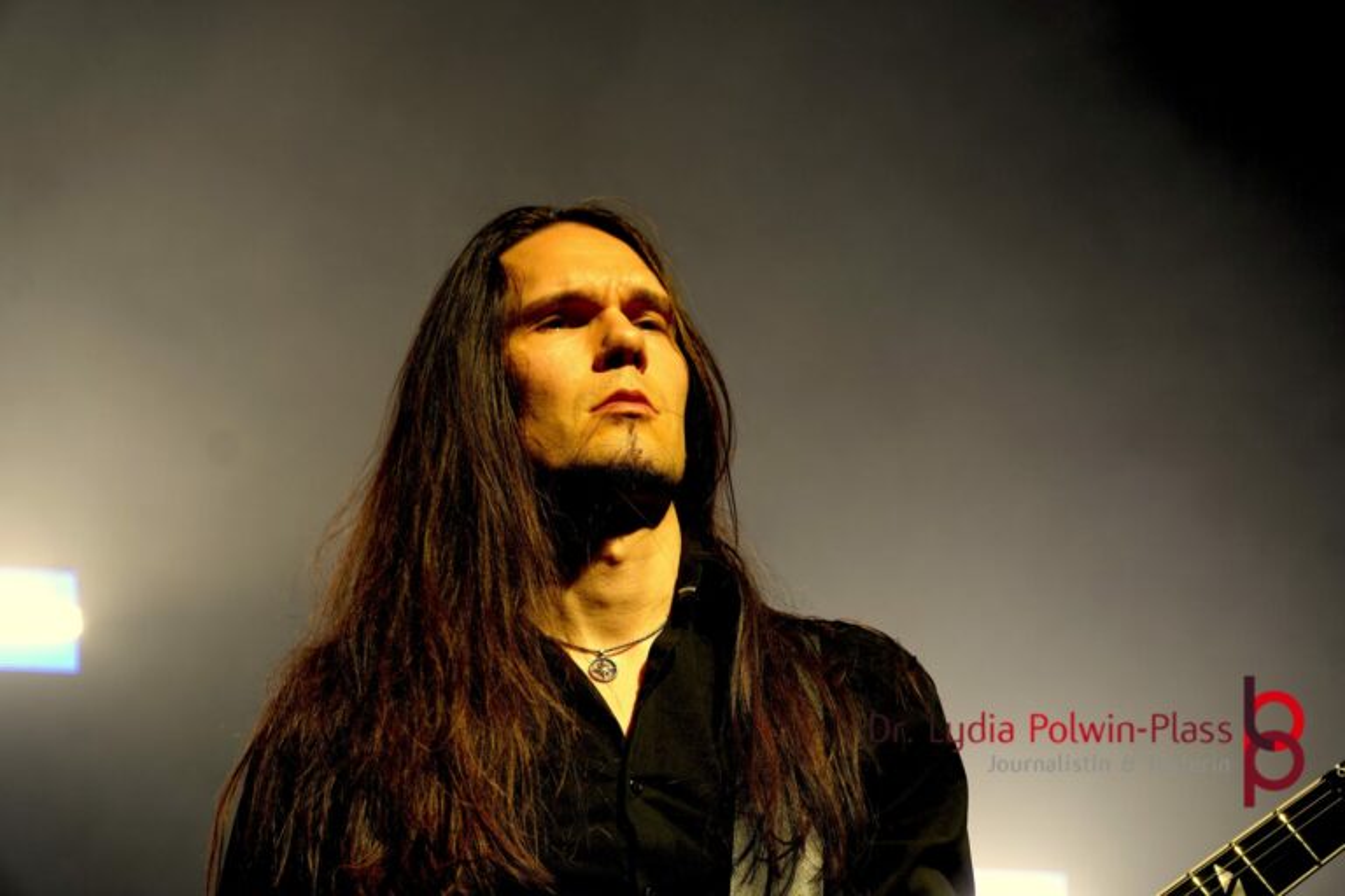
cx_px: 672
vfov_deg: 9.3
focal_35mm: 147
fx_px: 5492
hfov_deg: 14.0
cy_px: 448
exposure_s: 1/160
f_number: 5.6
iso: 400
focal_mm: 98
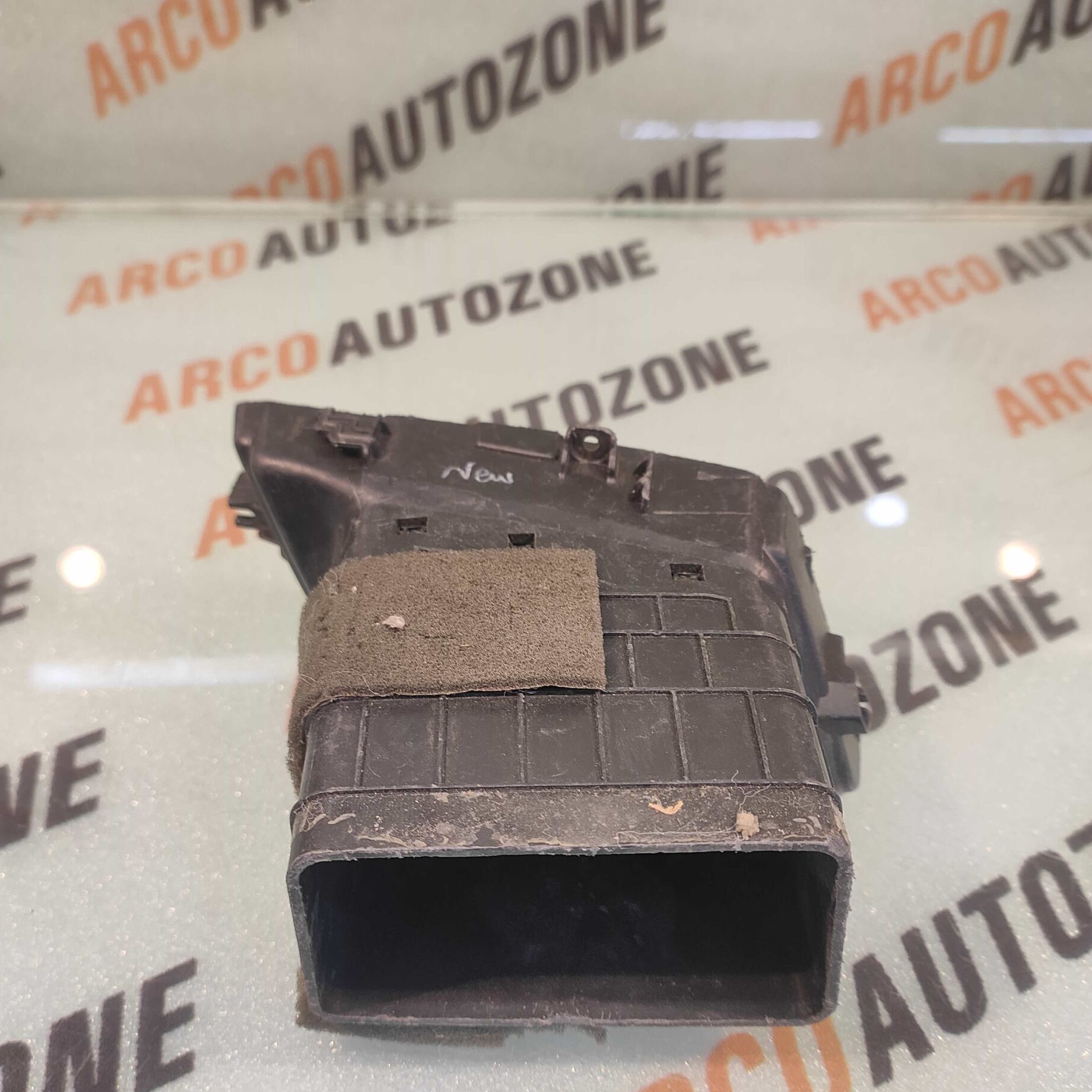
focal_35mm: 21
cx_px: 527
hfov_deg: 72.1
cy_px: 631
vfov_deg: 71.7
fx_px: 749
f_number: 1.79
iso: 187
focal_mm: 4.74
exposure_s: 1/33
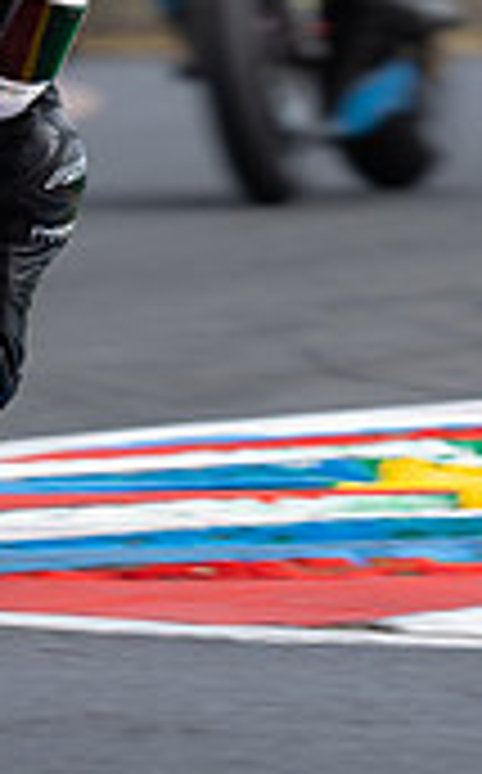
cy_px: 51
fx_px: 31633
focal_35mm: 1500
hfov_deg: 0.9
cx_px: -381
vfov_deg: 1.4
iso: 64
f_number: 5.6
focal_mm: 400
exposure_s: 1/200
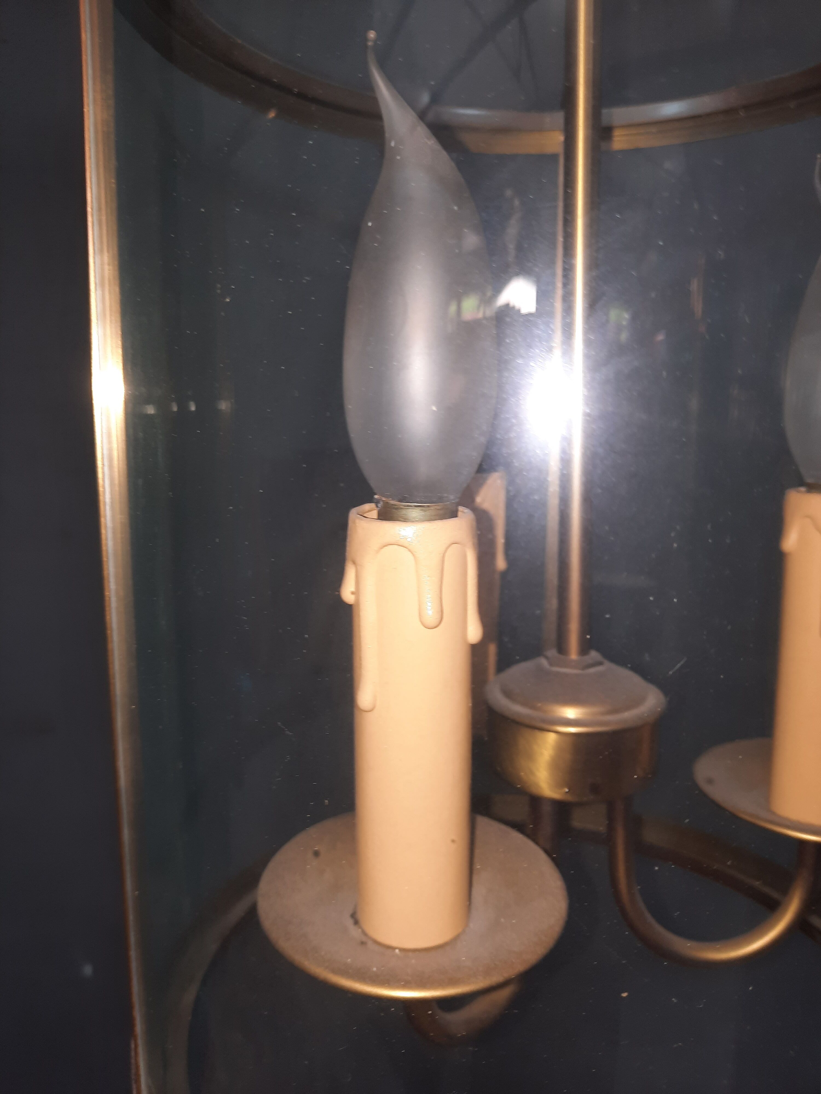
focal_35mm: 25
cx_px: 410
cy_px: 547
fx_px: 791
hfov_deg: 54.9
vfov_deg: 69.4
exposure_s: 1/50
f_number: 2
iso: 64
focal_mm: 4.6
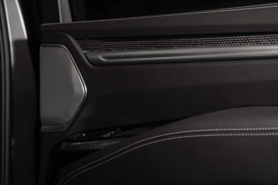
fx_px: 417
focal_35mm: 54
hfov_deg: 36.9
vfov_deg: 25.1
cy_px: 93
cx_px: 138
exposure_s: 1/50
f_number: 3.2
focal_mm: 53
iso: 250
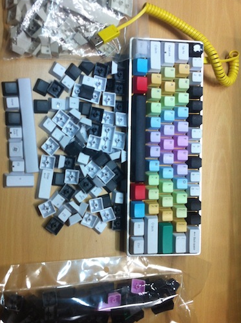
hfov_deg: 34.1
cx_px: 98
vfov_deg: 44.9
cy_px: 153
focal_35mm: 42
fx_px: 391
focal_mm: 3.85
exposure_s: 1/25
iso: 100
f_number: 2.8
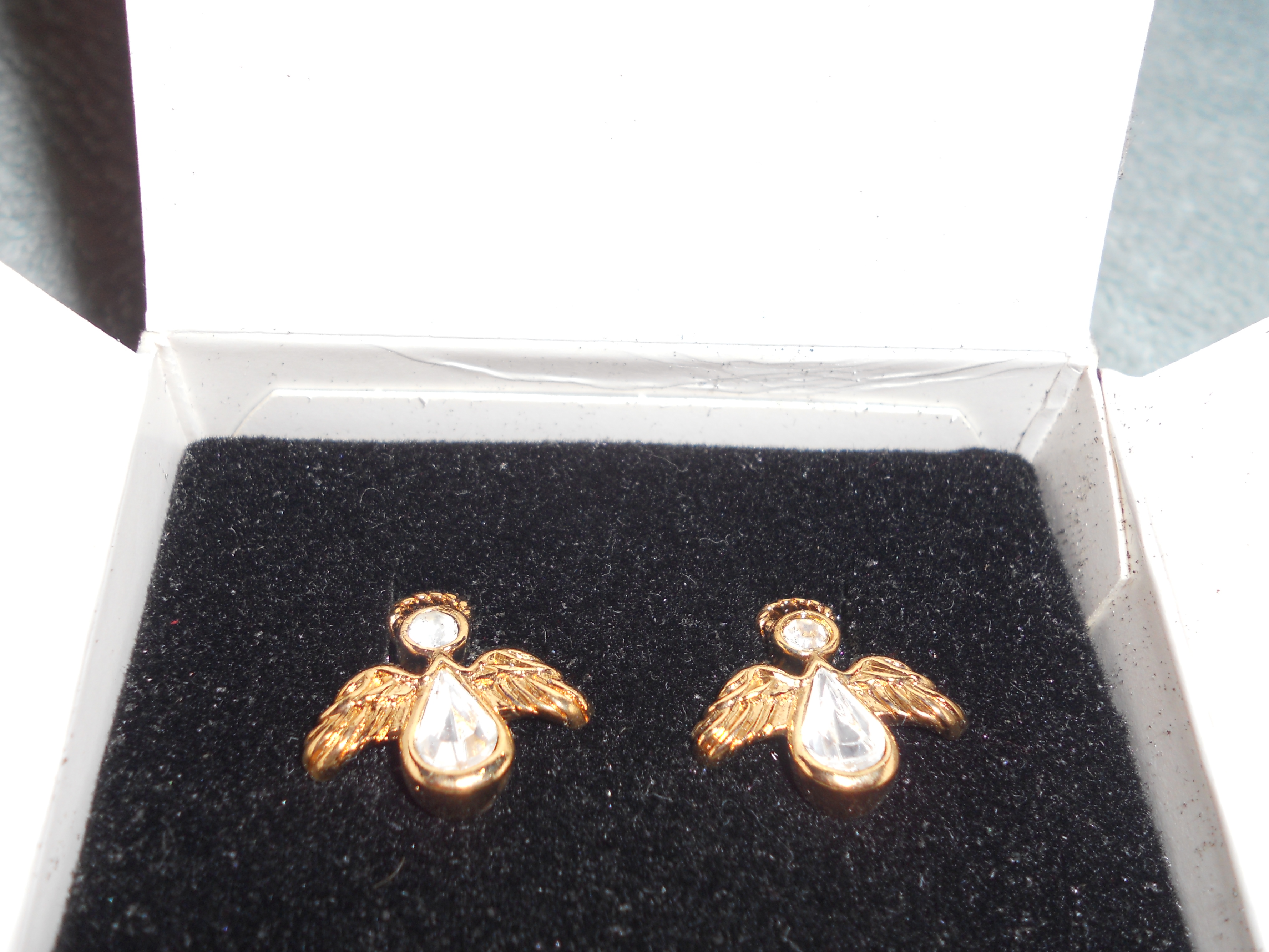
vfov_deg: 39.6
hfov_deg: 51.3
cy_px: 446
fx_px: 1320
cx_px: 593
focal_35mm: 36
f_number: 8.8
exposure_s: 1/25
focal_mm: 5.8
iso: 80
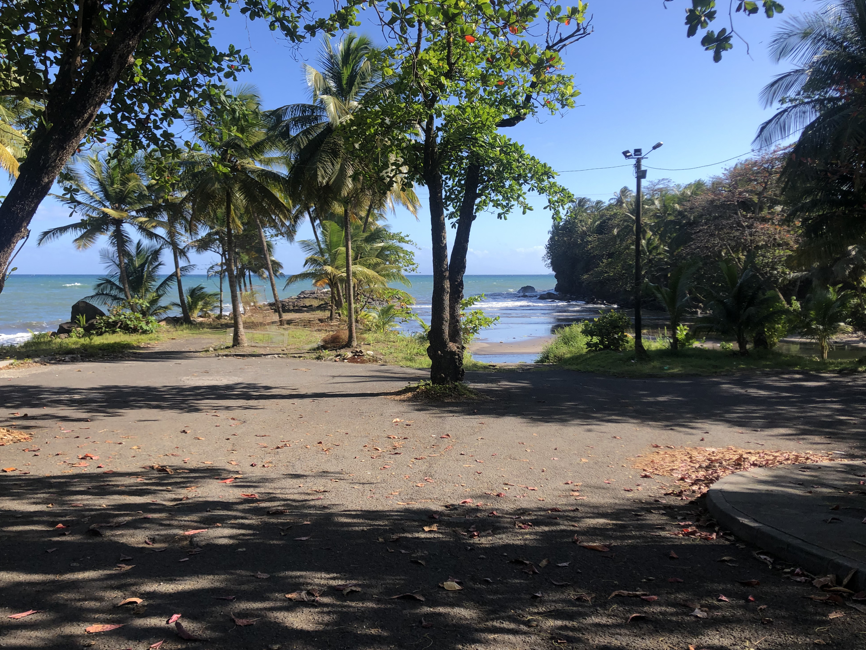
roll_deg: +0.0
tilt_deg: -2.9
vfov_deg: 48.2
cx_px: 422
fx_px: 726
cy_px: 317
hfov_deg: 61.6
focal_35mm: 29
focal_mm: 4
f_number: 1.8
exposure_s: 1/979
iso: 20
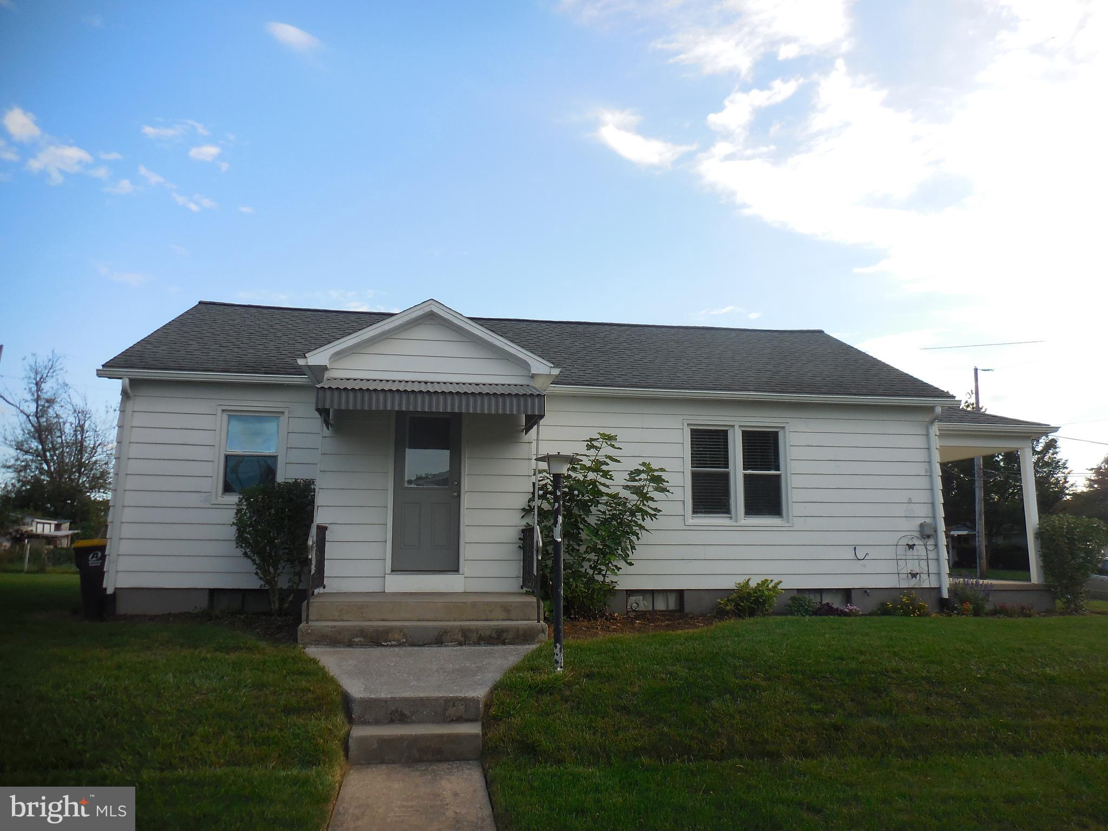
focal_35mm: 25
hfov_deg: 69.4
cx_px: 554
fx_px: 800
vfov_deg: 54.9
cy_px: 416
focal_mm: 4.5
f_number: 3.7
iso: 125
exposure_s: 1/400
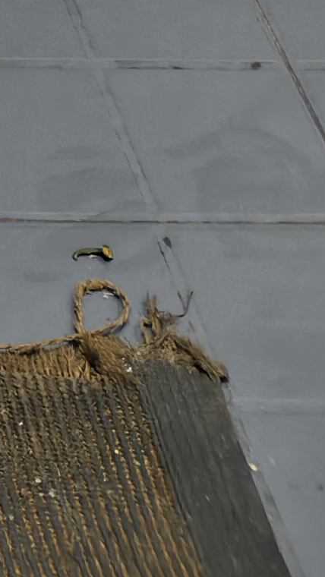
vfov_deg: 12.4
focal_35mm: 135
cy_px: -831
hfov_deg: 7.7
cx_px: -699
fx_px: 2066
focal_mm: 5.56
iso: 188
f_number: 1.88
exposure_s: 1/100
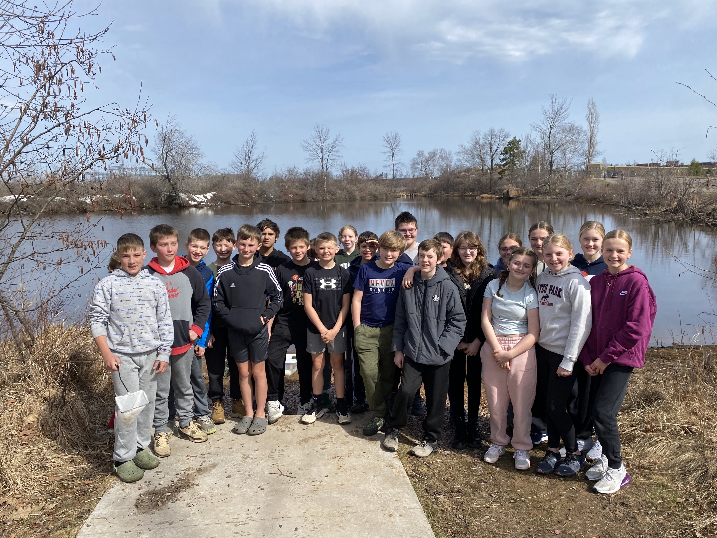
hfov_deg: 67.3
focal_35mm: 26
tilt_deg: -7.8
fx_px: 539
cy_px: 269
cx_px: 358
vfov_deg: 53.1
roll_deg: +0.5
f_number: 1.8
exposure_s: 1/2817
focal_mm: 4.25
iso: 32
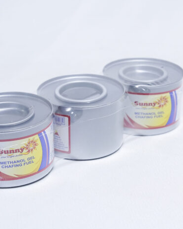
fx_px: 670
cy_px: 115
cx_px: 90
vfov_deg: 19.4
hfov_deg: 15.5
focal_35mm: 99
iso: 3200
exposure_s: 1/200
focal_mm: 70
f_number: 9
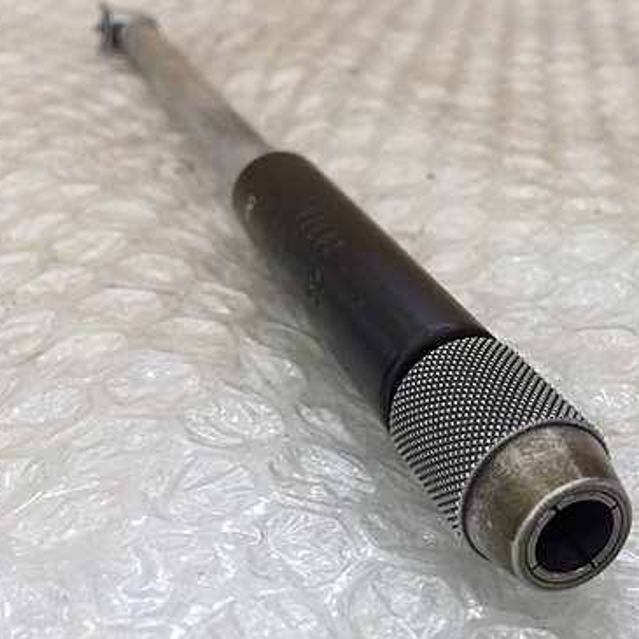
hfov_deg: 36.8
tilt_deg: -33.8
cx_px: 464
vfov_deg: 37.5
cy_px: 364
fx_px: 940
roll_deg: +0.2
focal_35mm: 45
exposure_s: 1/40
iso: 40
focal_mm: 4.15
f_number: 2.2
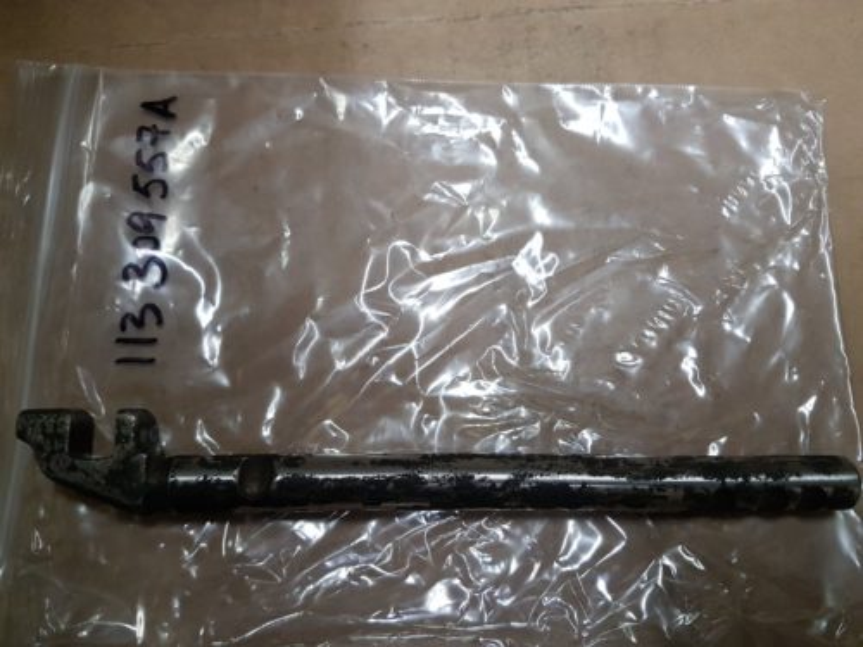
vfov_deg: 53.1
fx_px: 648
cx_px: 432
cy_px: 324
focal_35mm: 26
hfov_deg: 67.3
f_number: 1.7
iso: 160
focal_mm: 4.2
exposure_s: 1/50
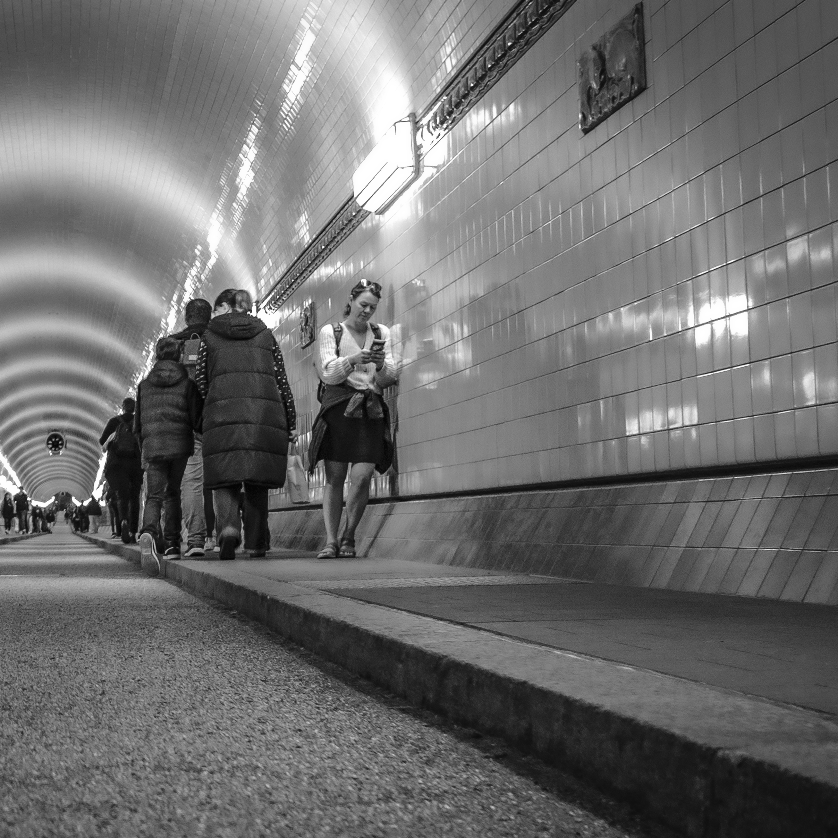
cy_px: 417
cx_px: 329
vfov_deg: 47.2
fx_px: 959
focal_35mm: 35
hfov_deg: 46.9
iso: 1000
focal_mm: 18
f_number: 2.8
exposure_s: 1/35
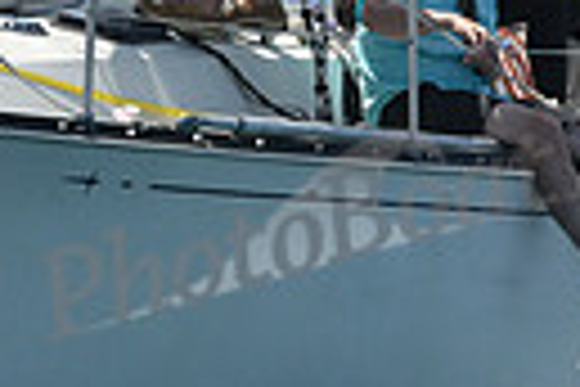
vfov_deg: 1.5
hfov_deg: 2.3
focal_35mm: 899
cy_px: 52
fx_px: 14483
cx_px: -189
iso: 250
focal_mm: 200
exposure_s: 1/1250
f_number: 8
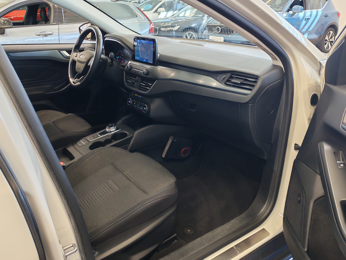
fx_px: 310
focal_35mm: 31
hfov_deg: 58.4
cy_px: 130
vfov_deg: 45.4
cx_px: 173
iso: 500
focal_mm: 6.12
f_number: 1.9
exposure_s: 1/100
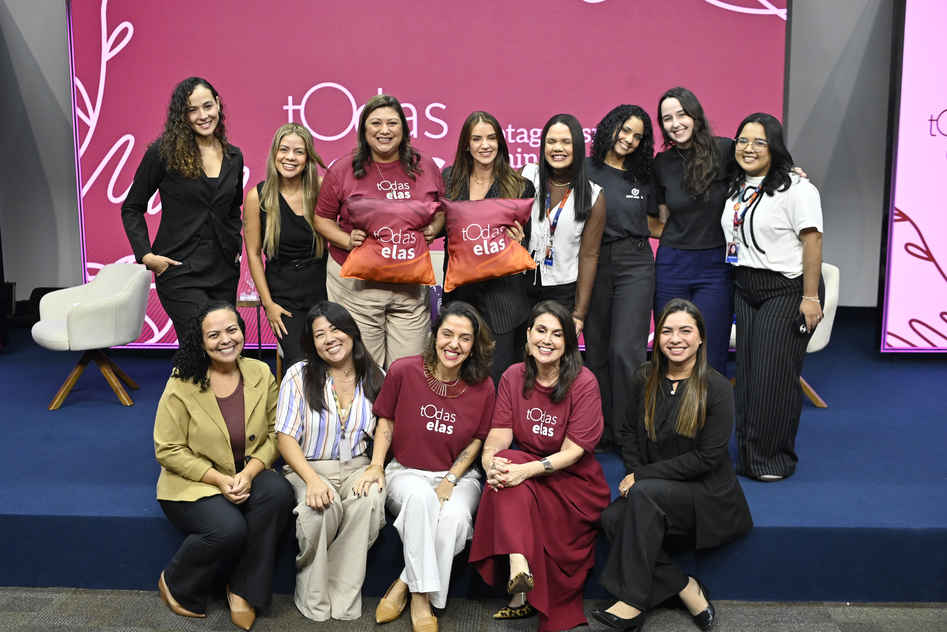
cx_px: 462
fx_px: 947
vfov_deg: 36.9
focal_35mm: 36
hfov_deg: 53.1
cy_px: 324
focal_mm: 35
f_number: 4.5
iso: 2500
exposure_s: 1/160
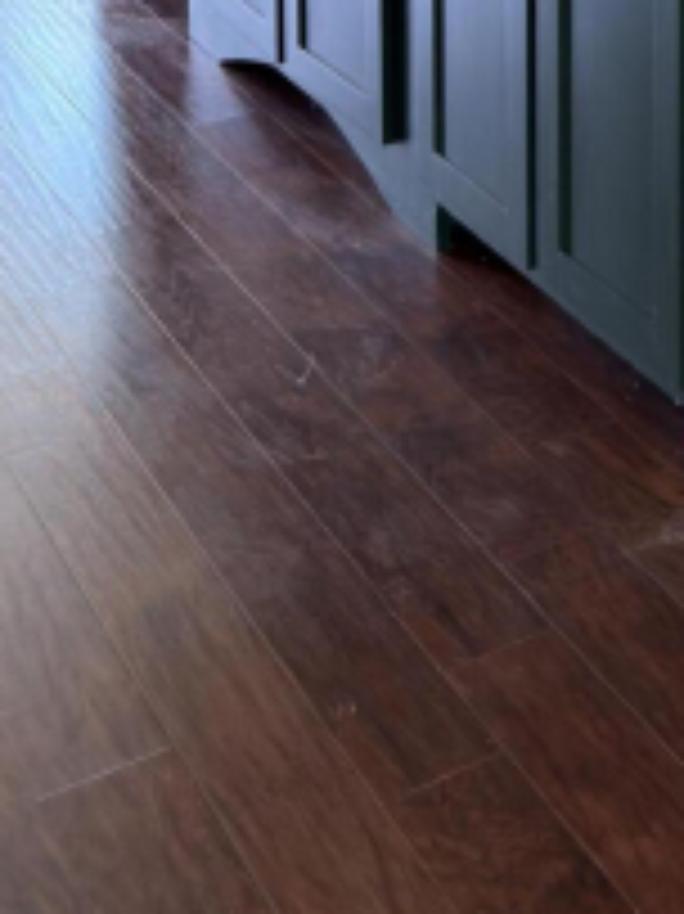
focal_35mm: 79
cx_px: 927
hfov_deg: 17.3
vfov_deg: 20.5
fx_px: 2084
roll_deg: -0.3
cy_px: -525
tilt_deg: -5.7
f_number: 1.78
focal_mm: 6.76
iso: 200
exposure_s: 1/60
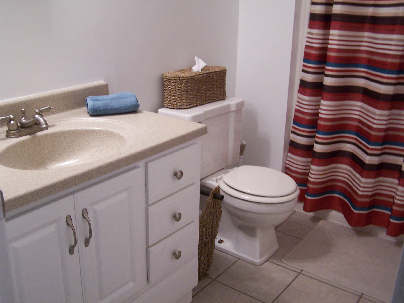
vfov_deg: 37.7
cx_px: 202
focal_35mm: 38
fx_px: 443
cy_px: 152
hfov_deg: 49.0
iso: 140
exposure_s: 1/25
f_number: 2.8
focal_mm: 6.3
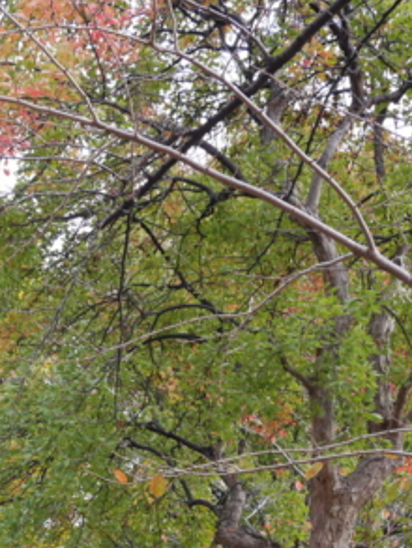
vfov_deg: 22.8
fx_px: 1300
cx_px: 72
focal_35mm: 82
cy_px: 557
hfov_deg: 17.8
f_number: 6.3
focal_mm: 20
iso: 400
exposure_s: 1/100
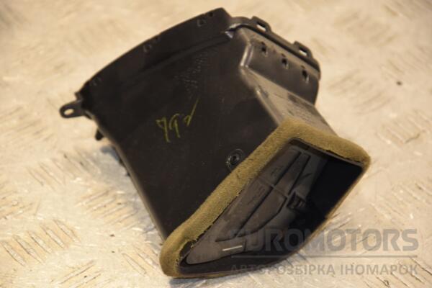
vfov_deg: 8.7
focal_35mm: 158
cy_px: 144
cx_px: 216
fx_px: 1890
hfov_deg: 13.0
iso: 800
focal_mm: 105
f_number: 5.6
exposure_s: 1/125
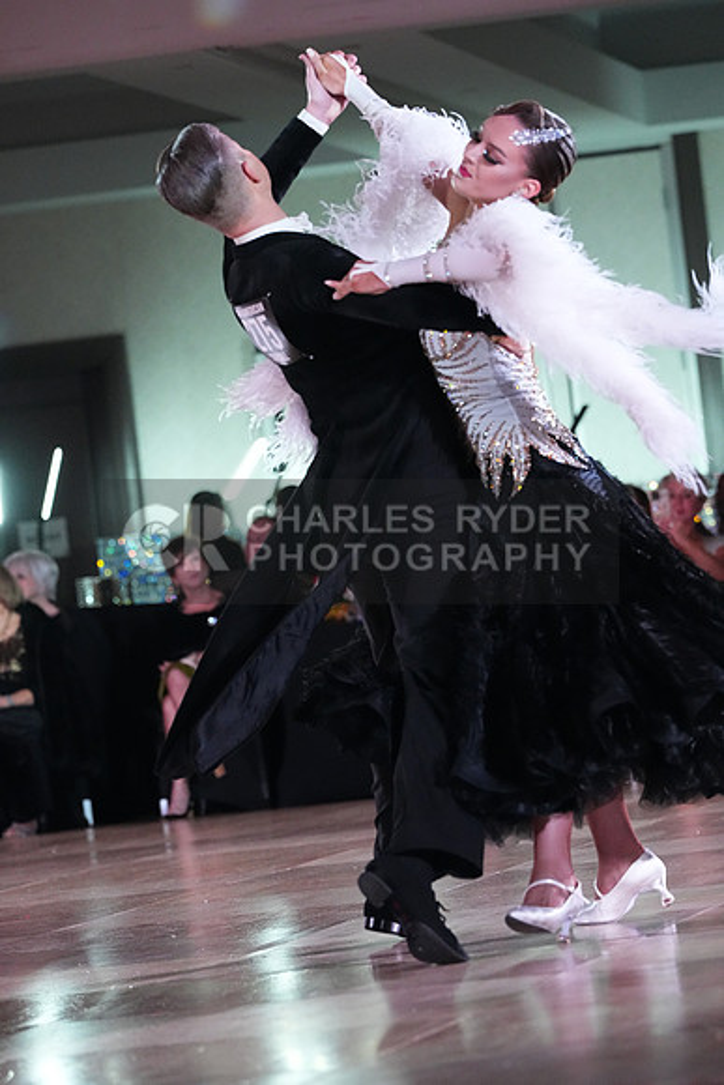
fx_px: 6029
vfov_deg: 10.3
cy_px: 542
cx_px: 362
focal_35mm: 200
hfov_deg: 6.9
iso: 10000
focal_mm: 200
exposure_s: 1/400
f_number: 5.6
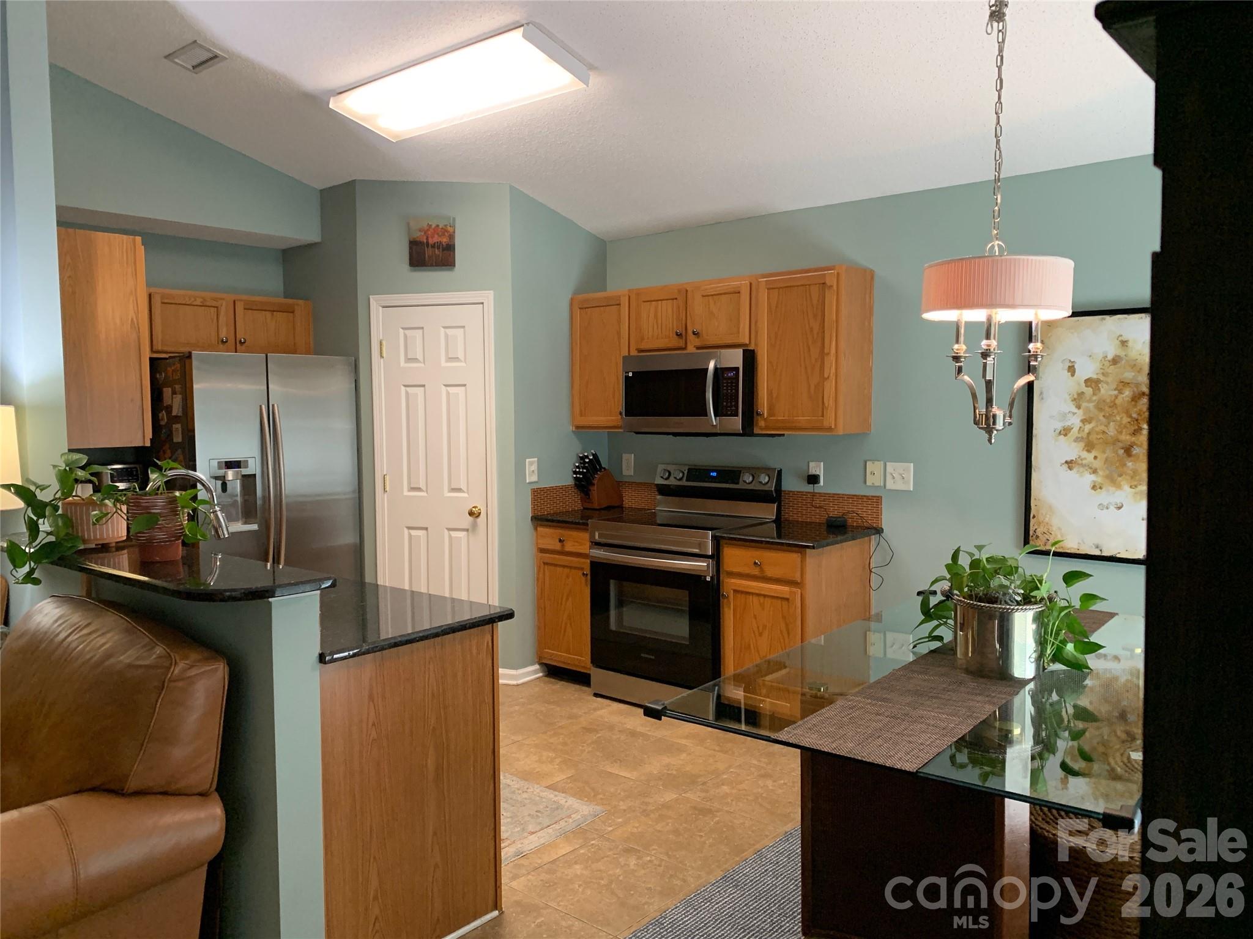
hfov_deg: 67.3
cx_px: 626
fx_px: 941
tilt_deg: -3.7
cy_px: 470
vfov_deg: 53.1
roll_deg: +0.3
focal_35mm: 26
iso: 320
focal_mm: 4.25
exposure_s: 1/60
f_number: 1.8
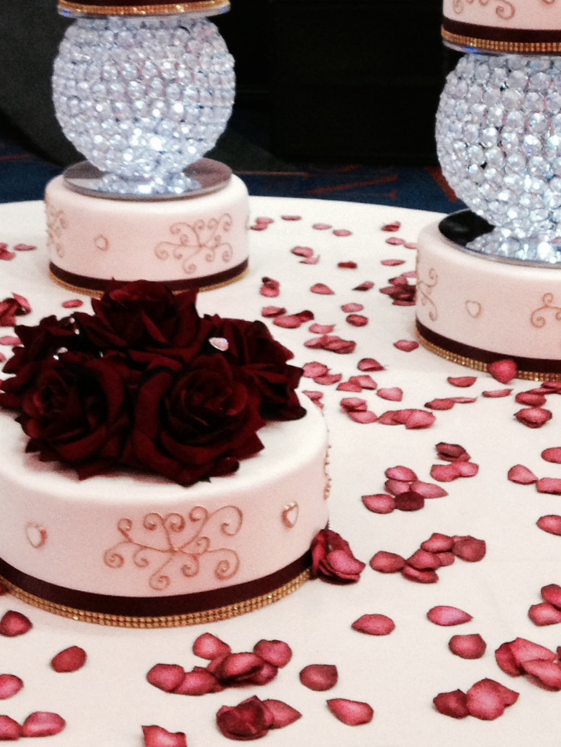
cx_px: 108
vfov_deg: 25.4
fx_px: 1620
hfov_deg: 19.4
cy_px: 109
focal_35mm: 75
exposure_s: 1/20
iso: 400
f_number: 2.4
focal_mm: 4.12
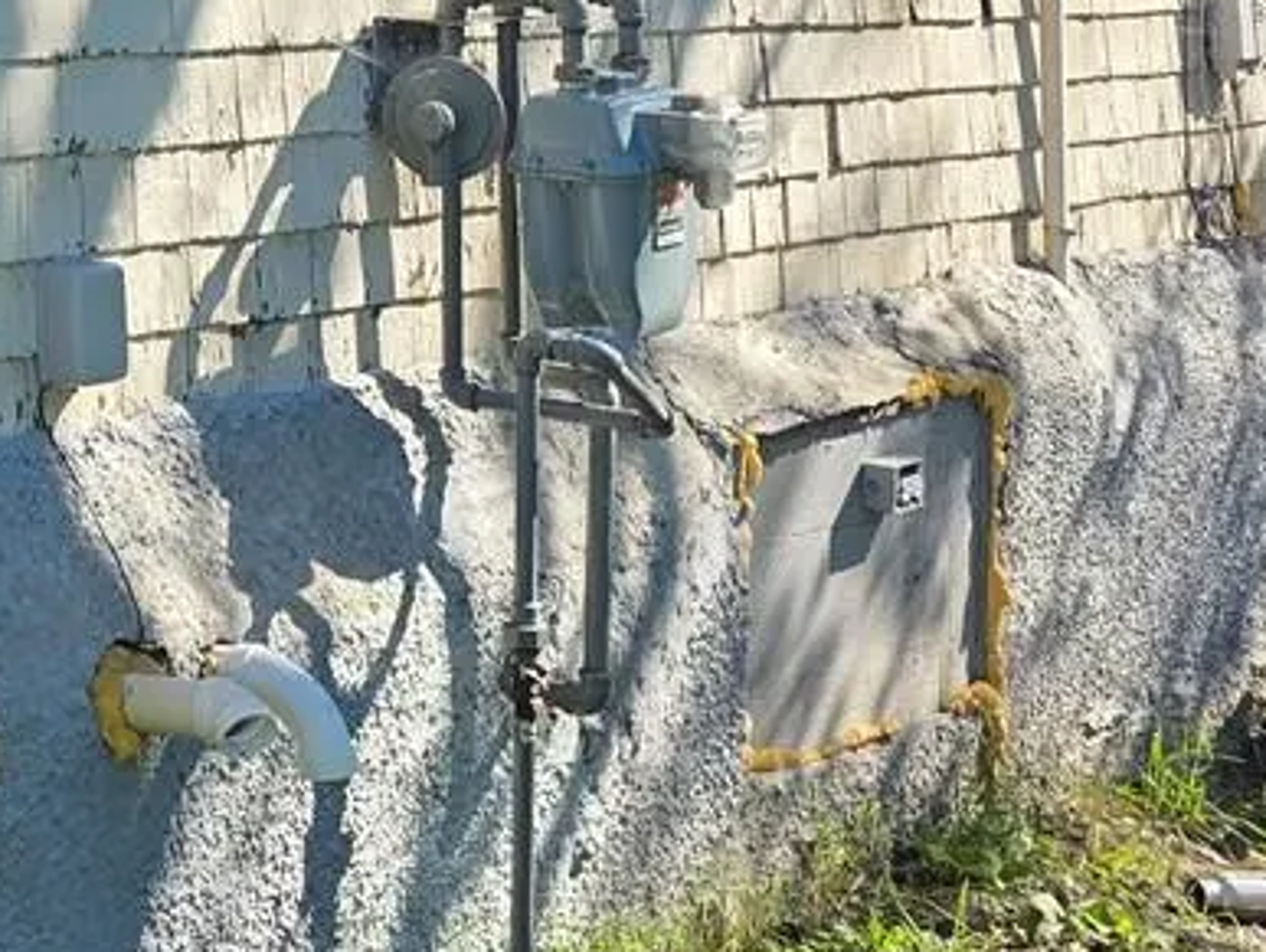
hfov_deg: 19.4
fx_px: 3478
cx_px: -281
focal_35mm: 95
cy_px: -445
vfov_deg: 14.6
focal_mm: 6.3
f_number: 1.7
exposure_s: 1/2483
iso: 80
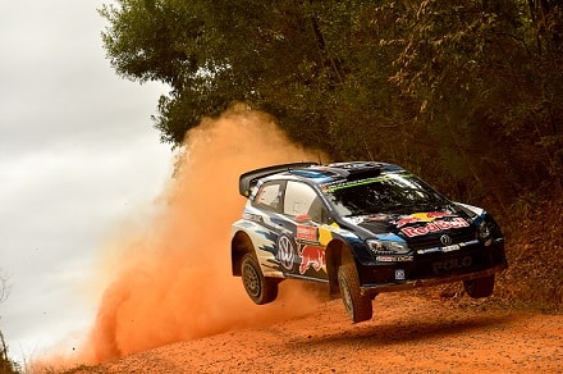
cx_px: 282
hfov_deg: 17.1
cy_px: 187
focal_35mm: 120
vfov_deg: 11.4
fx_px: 1874
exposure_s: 1/1250
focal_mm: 120
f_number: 6.3
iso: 500
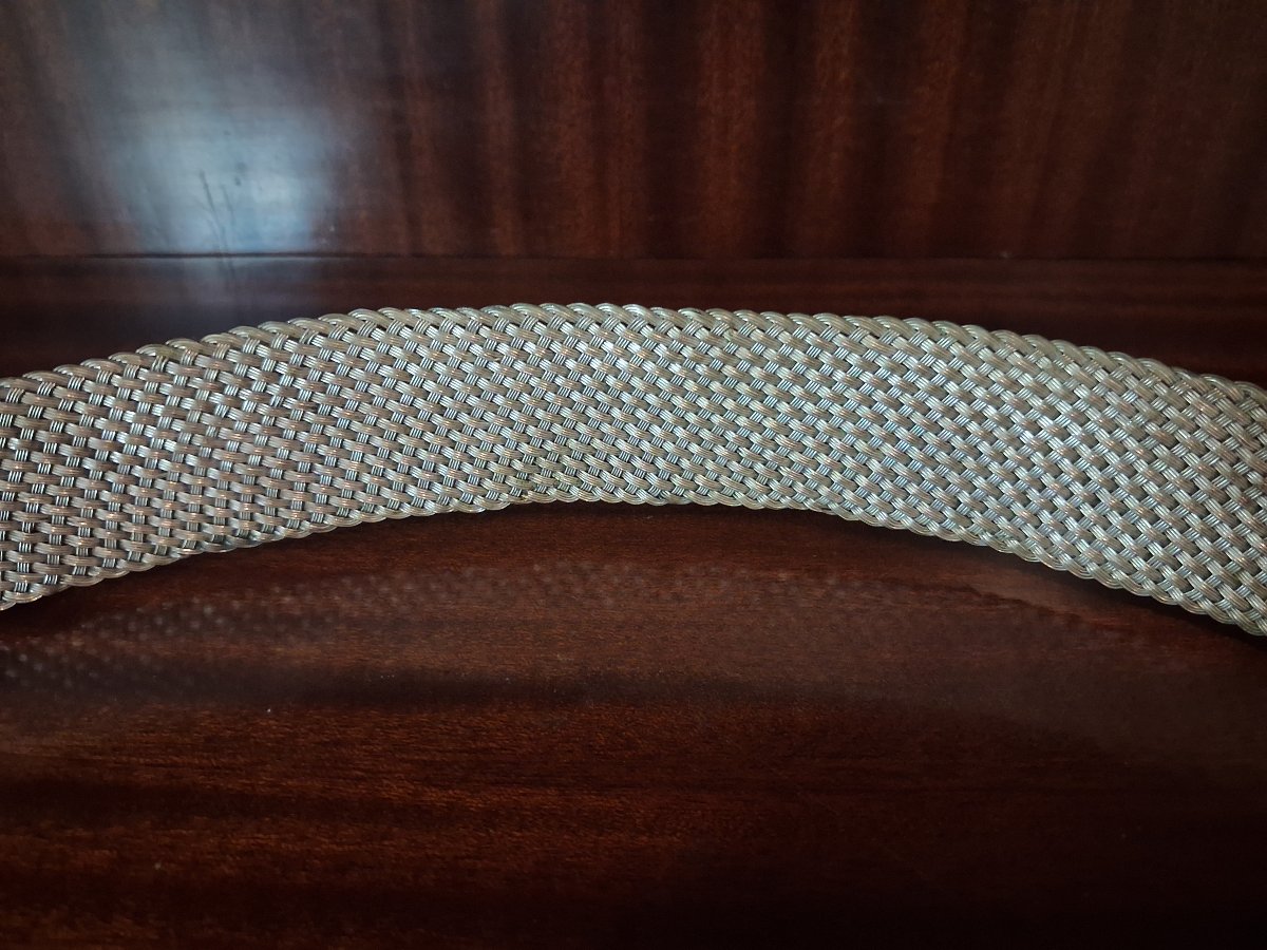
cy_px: 475
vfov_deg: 51.4
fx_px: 988
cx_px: 634
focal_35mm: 27
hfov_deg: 65.3
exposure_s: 1/25
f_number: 1.8
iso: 500
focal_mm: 4
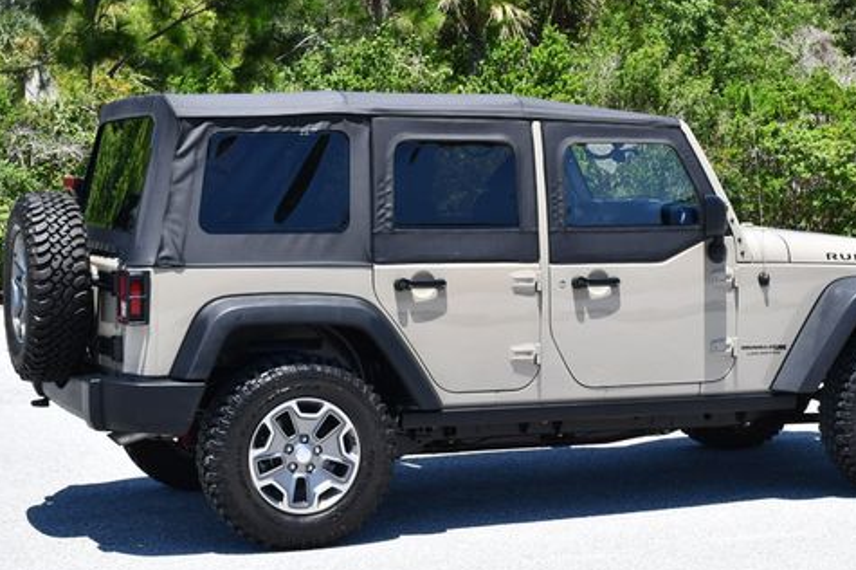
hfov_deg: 25.1
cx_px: 476
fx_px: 1925
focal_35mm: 81
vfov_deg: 16.8
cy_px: 260
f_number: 8
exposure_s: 1/250
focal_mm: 30
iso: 200
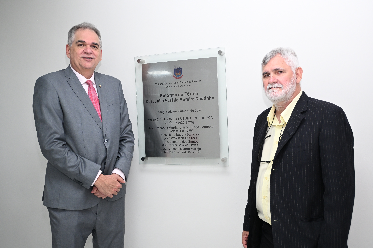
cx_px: 186
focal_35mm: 32
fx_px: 334
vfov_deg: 40.8
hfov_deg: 58.3
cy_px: 124
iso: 800
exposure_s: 1/200
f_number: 4.5
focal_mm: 21.5
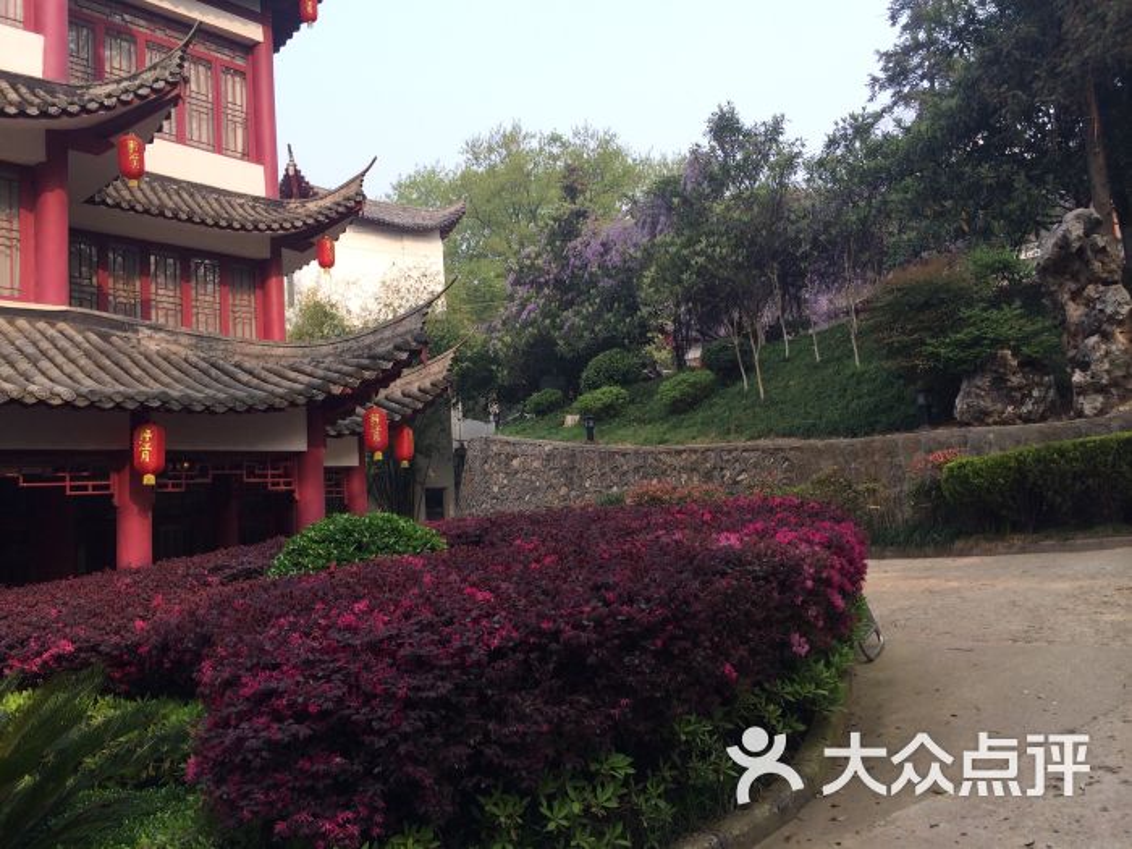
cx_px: 566
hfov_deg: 60.0
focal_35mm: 30
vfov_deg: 46.8
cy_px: 424
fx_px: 981
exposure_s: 1/672
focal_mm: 4.12
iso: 32
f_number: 2.2
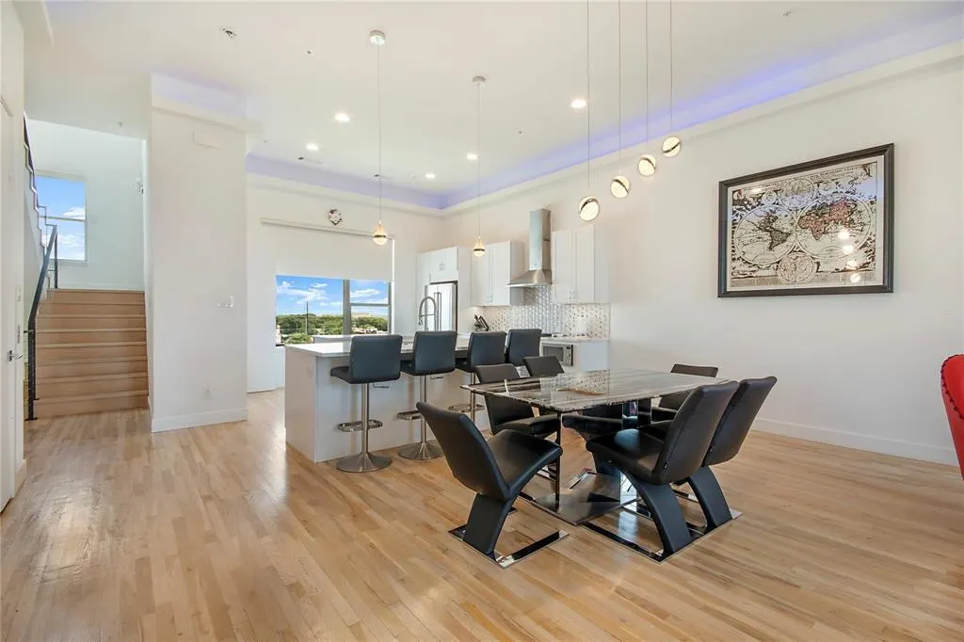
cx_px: 482
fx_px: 402
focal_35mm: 15
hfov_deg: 100.4
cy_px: 321
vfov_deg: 77.3
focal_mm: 10
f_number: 11
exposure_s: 1/50
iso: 100
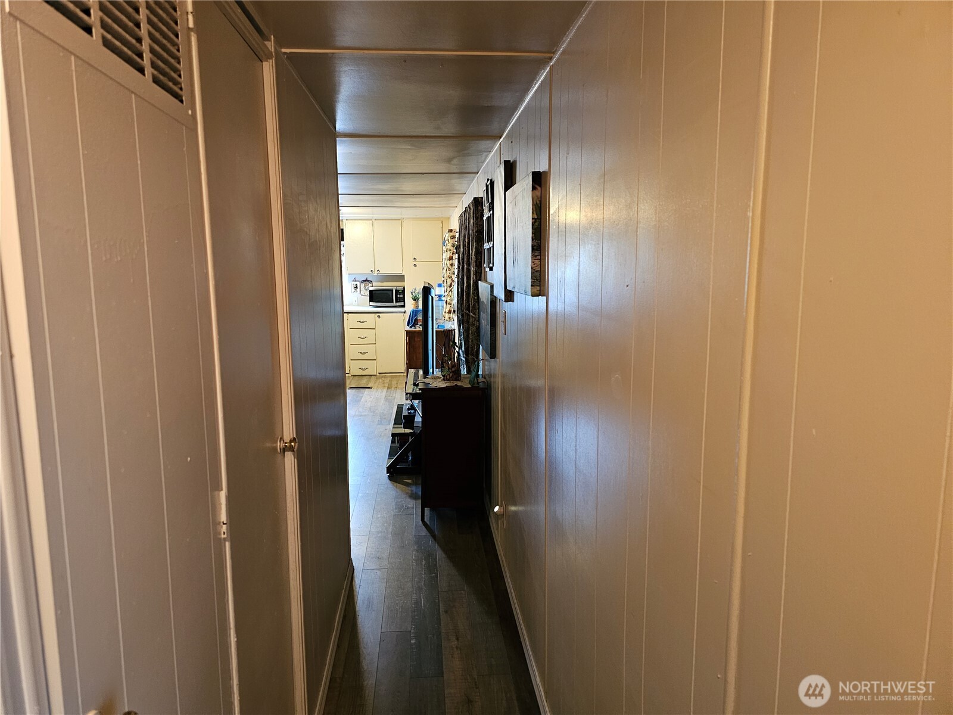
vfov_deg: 58.9
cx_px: 476
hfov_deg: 73.9
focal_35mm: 23
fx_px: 633
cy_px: 358
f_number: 1.7
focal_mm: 6.3
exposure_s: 1/40
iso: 640
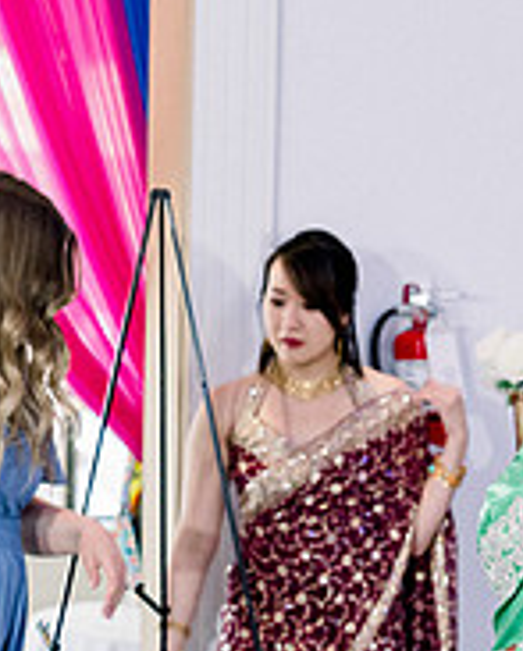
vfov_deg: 9.2
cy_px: 656
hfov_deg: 7.4
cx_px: 683
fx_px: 4014
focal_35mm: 208
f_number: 2.8
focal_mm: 70
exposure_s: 1/160
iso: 2000
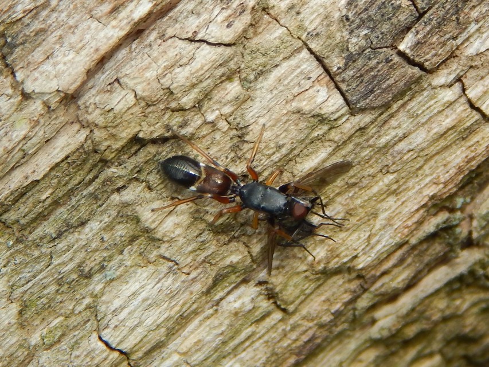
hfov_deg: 15.1
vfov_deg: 11.3
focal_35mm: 131
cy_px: 184
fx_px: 1851
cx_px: 244
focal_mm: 23.4
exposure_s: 1/200
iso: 125
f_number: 4.8
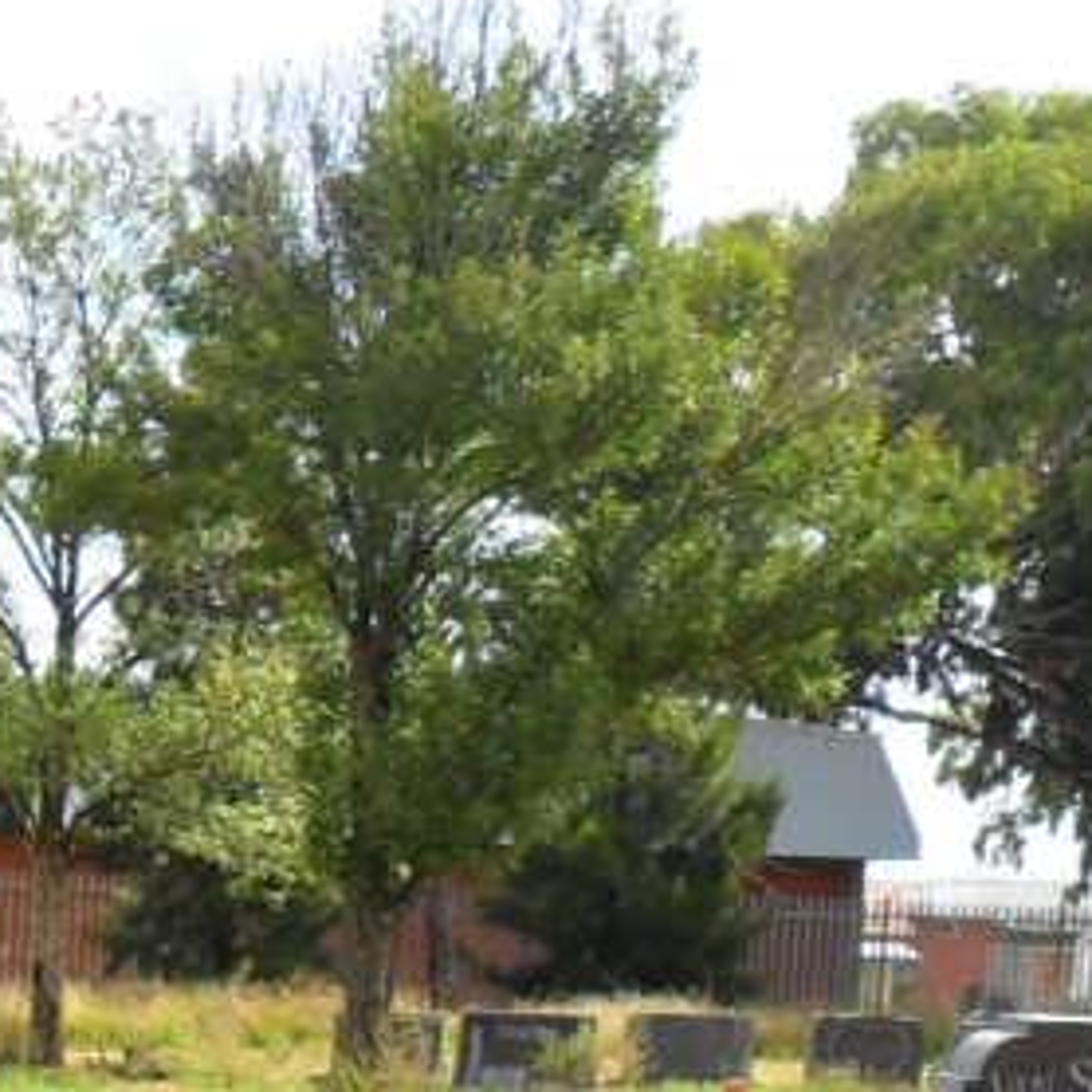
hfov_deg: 14.9
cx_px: -837
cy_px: 1355
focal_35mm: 103
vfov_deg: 16.1
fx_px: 3676
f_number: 3.5
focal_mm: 4.9
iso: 100
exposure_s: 1/500
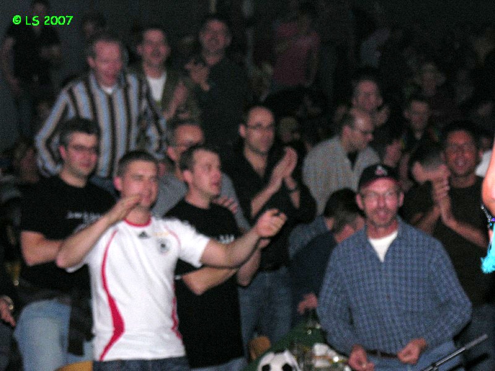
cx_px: 248
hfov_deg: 14.0
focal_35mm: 141
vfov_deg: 10.5
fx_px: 2016
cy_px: 186
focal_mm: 35.9
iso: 200
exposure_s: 1/60.1
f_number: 4.3
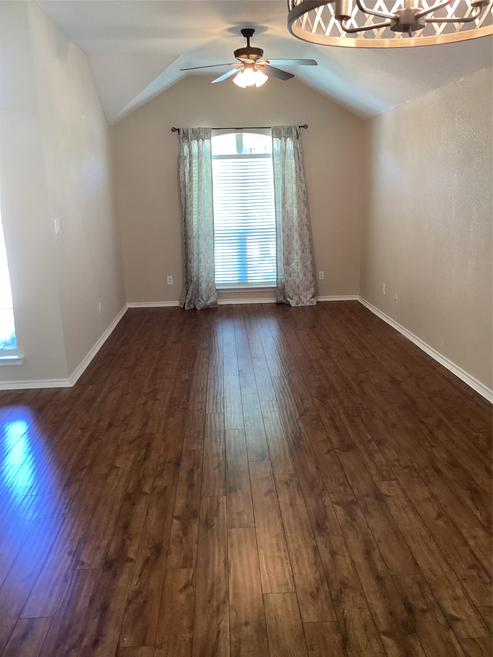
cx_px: 246
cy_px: 328
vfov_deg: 58.4
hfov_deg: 45.4
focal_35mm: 31
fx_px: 589
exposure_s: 1/50
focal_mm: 3.3
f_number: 2.4
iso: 250
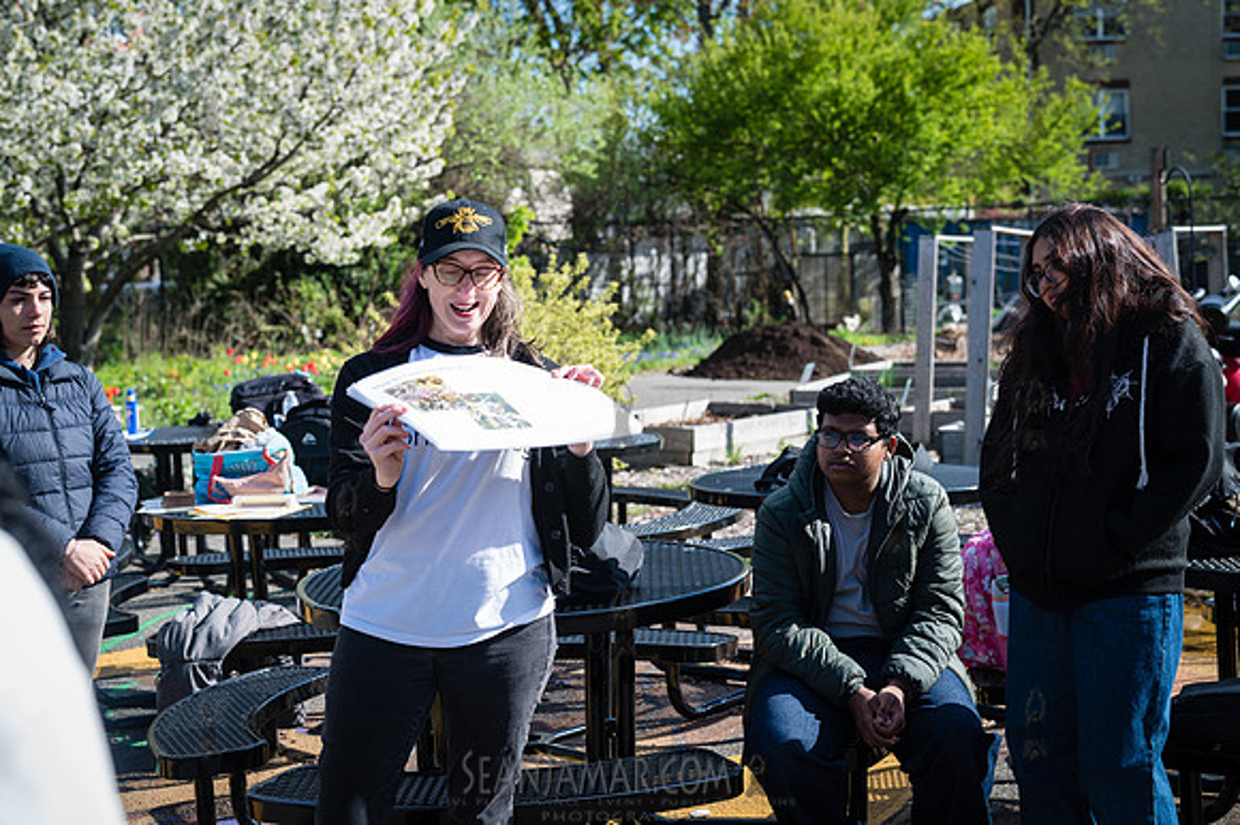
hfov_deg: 38.1
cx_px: 620
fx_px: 1796
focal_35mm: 52
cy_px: 412
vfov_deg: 25.9
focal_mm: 51
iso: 80
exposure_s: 1/320
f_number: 4
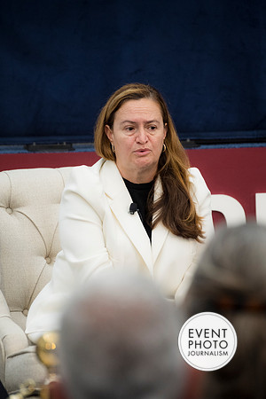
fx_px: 2660
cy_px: 200
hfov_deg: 5.7
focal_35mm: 240
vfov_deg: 8.6
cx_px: 133
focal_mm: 240
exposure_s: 1/400
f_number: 5.3
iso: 1400
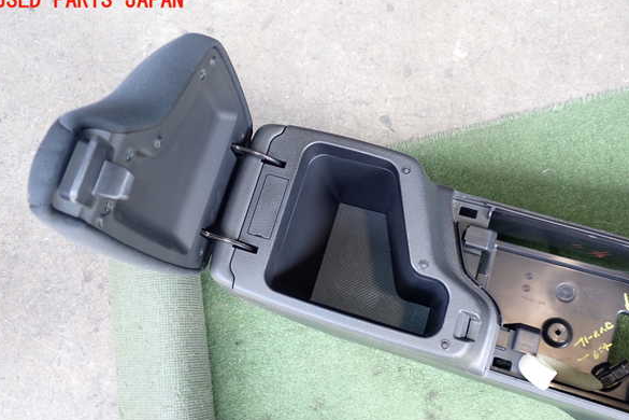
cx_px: 311
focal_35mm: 32
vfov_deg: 41.1
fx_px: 559
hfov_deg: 58.7
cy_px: 229
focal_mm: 5.4
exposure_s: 1/60
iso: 200
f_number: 2.3
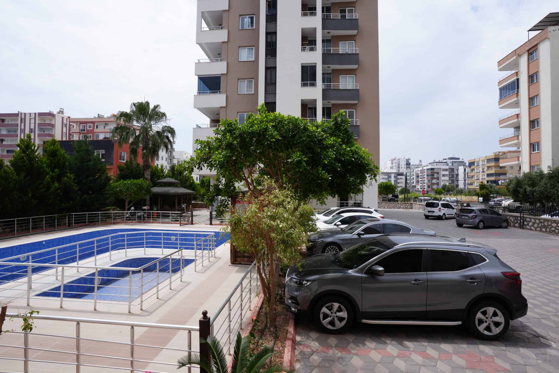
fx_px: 264
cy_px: 186
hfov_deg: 93.3
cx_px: 280
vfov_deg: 70.4
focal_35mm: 17
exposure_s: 1/160
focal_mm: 17
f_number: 10
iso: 100
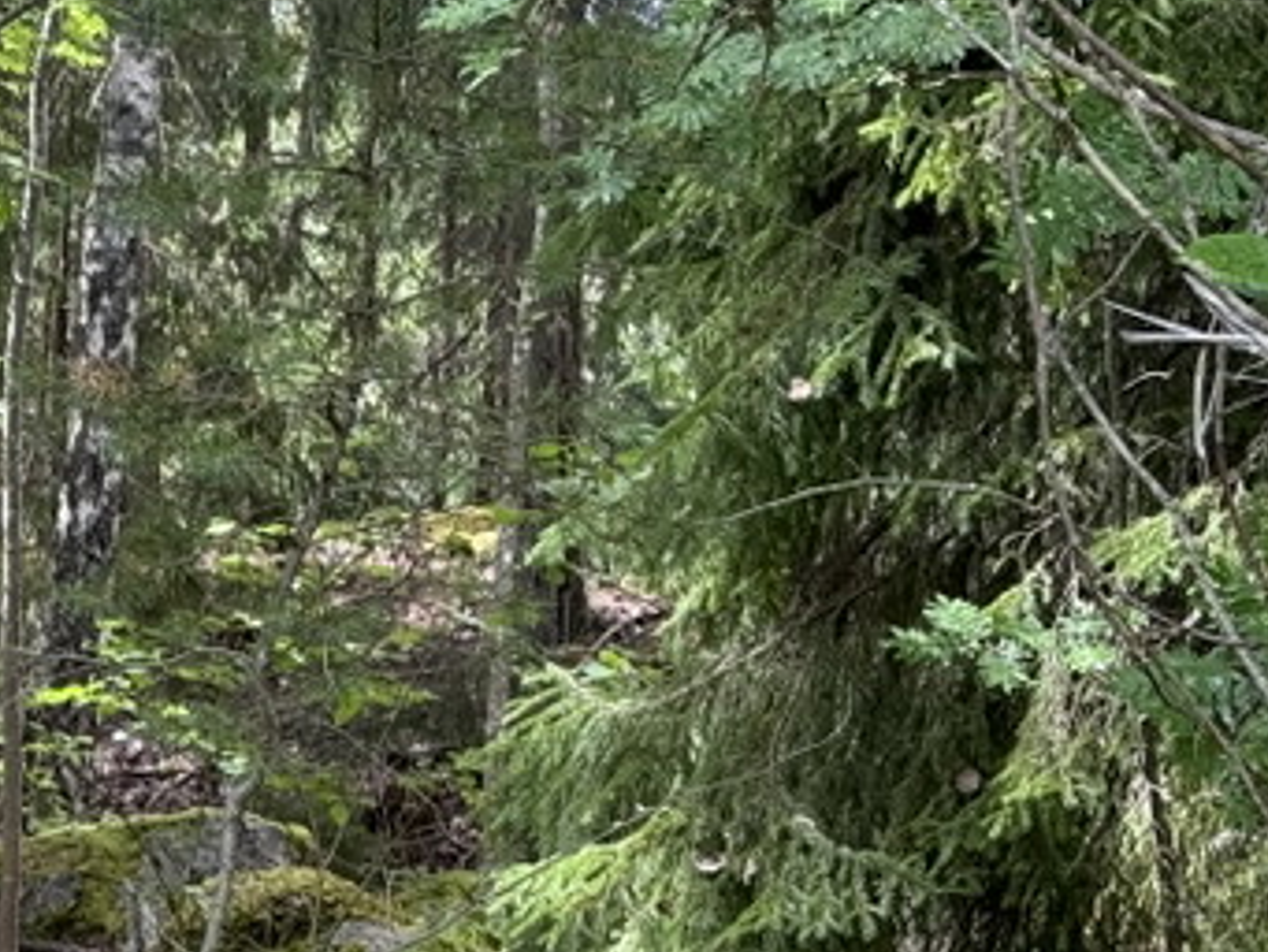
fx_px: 4947
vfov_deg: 10.9
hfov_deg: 14.1
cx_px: -275
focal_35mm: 135
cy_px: 1041
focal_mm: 6.76
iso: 50
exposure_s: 1/123
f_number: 1.78
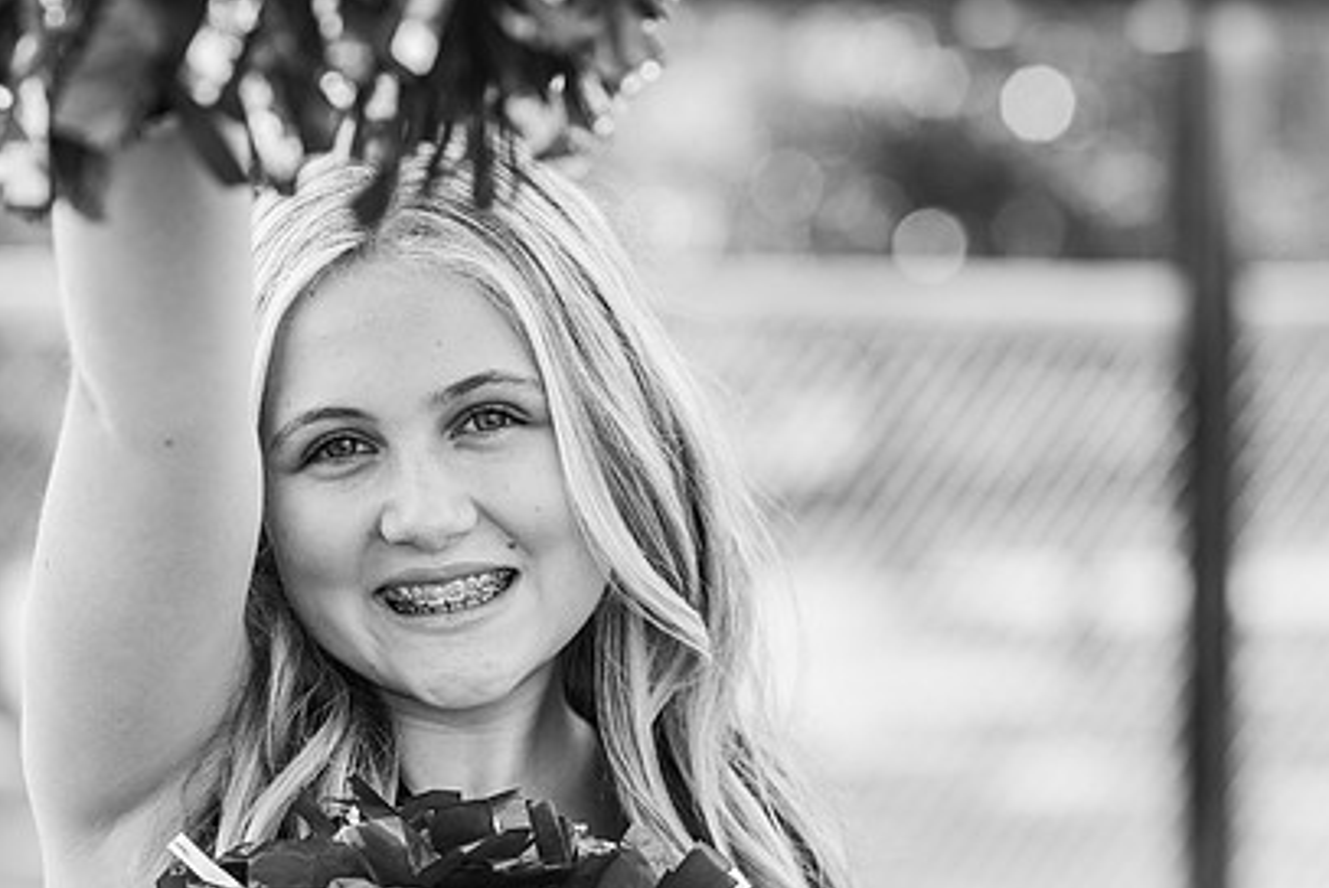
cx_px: 490
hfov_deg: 16.9
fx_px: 4470
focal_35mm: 121
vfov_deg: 11.3
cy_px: 501
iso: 200
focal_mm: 85
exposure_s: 1/500
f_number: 2.8
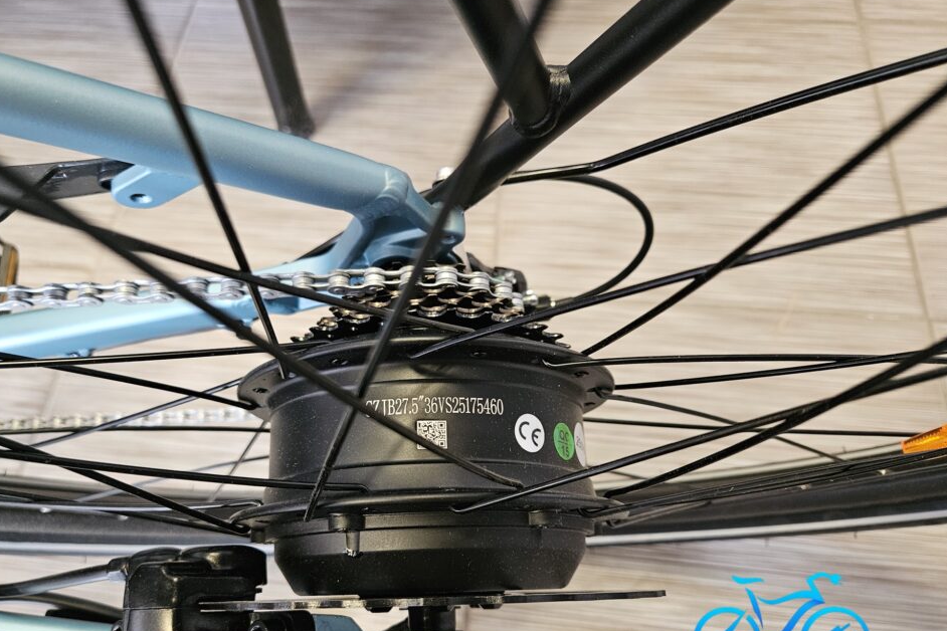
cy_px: 371
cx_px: 439
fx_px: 684
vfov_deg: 49.3
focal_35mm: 26
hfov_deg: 69.3
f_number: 1.8
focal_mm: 5.4
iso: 1000
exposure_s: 1/100
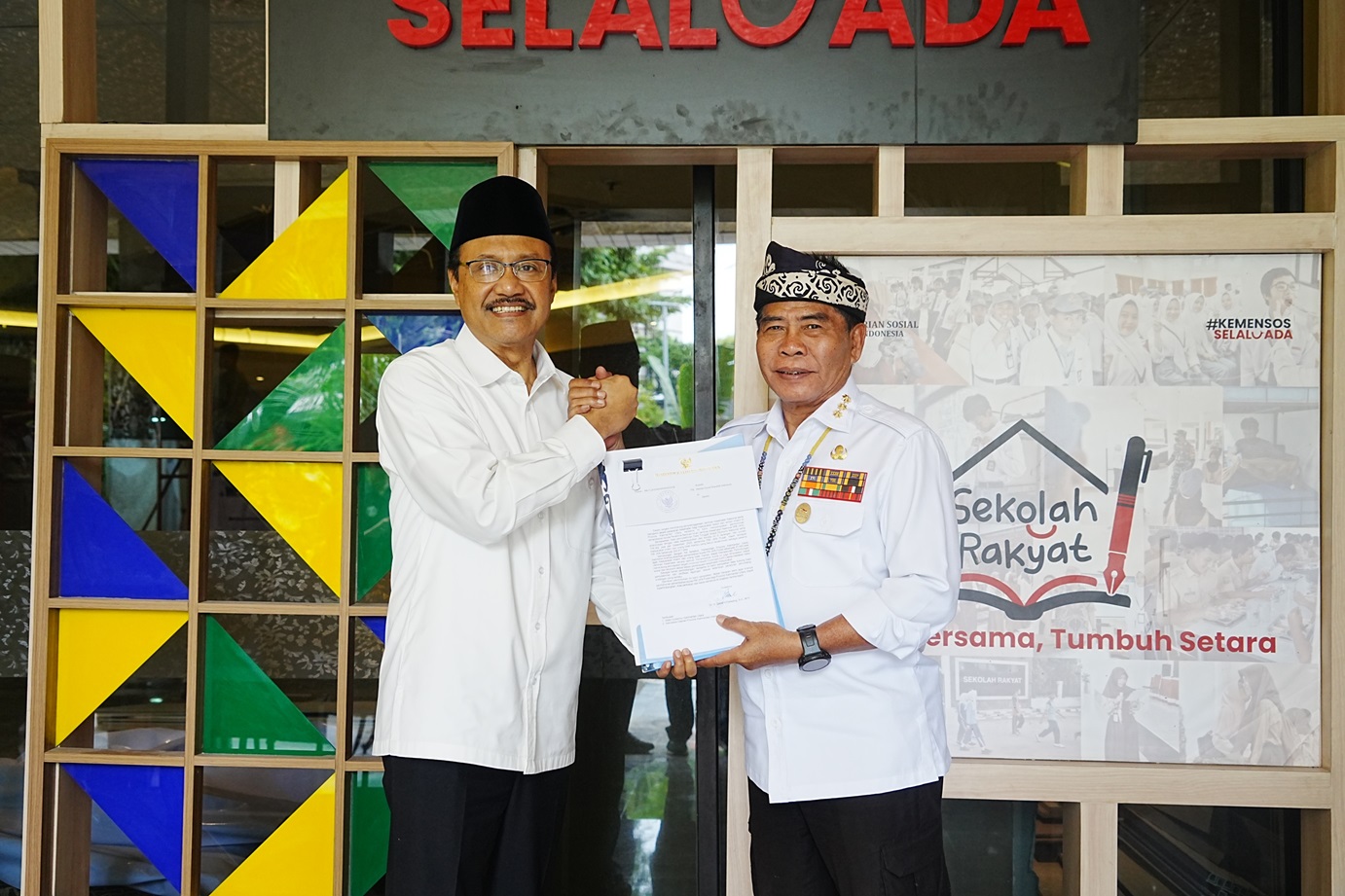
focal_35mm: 35
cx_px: 672
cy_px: 448
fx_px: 1307
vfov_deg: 37.8
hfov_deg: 54.4
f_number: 5
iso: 2000
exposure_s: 1/125
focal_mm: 35
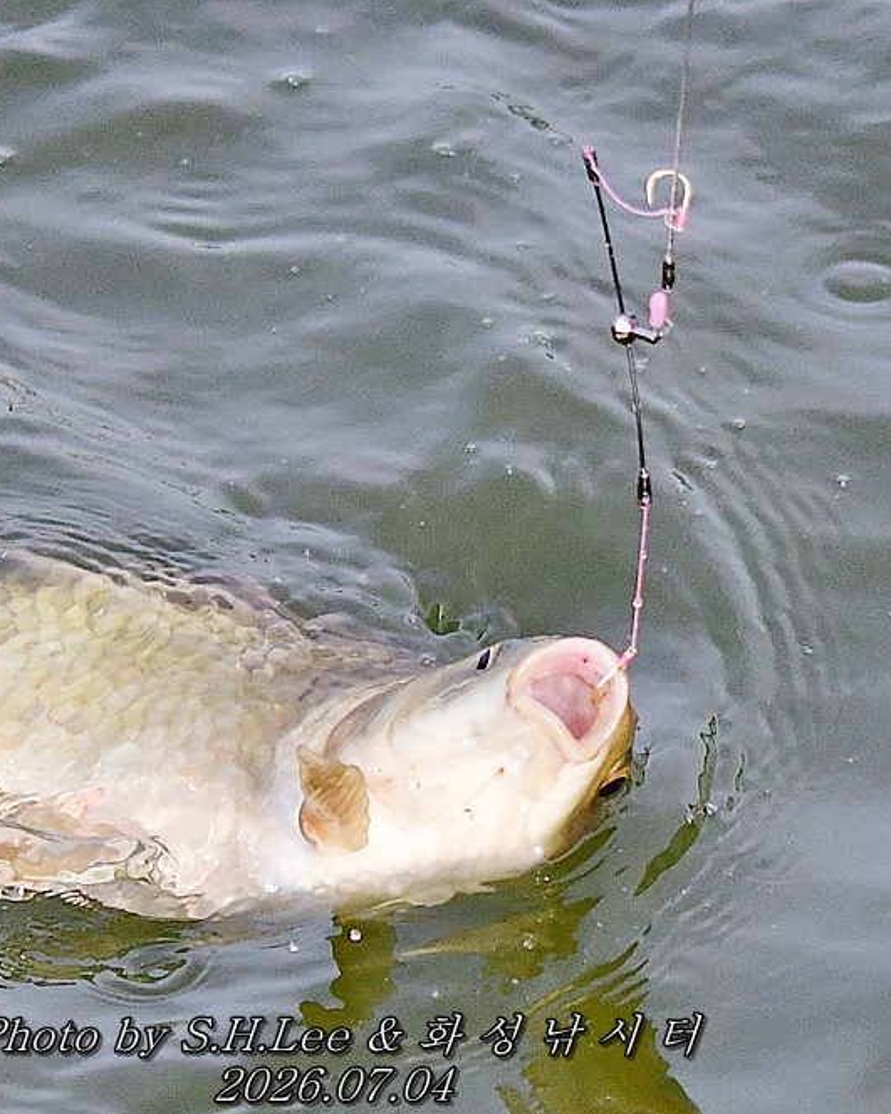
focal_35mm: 212
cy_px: 558
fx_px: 6990
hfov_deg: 7.3
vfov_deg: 9.1
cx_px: 336
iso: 1100
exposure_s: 1/8000
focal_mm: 100
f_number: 4.5
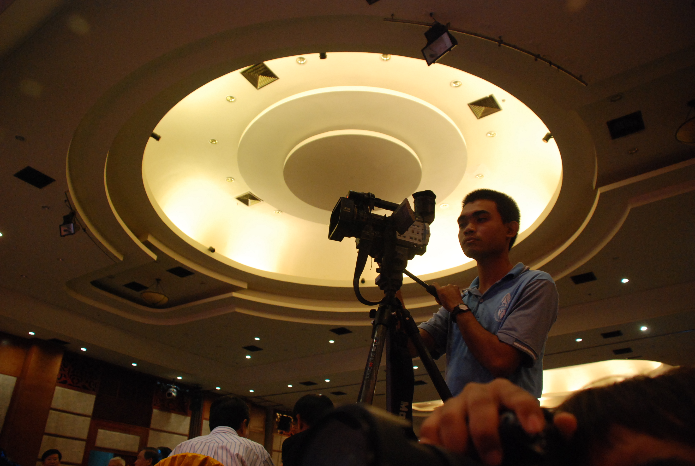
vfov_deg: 48.1
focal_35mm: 27
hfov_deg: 67.3
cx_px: 348
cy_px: 233
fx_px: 522
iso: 1000
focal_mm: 18
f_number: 3.5
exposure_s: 1/20
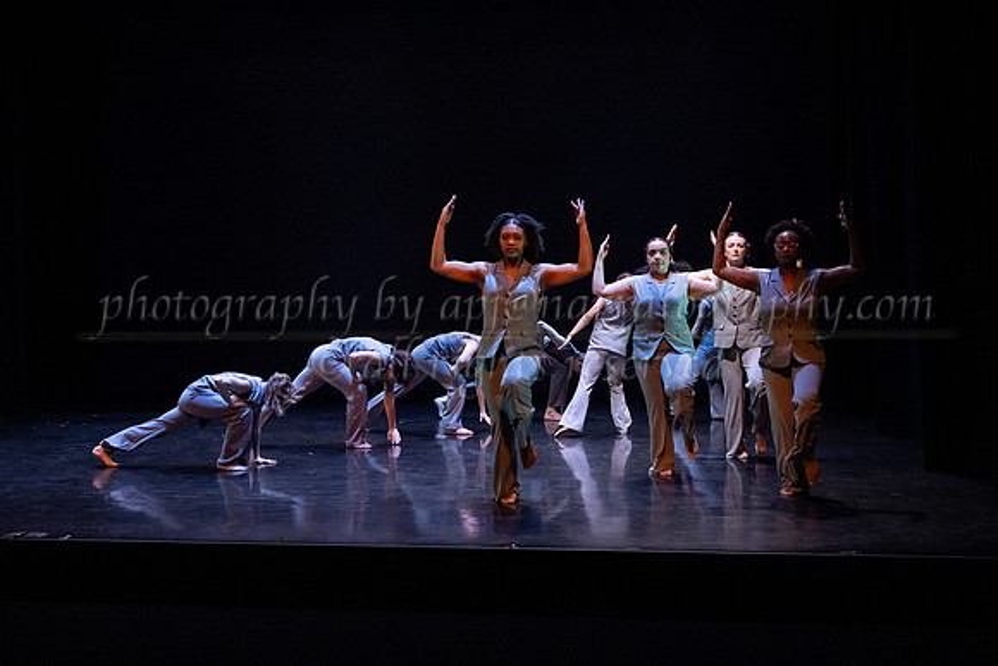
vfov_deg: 29.7
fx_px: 1256
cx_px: 502
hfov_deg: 43.3
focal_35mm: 45
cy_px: 333
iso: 4000
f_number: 4
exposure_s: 1/320
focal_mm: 41
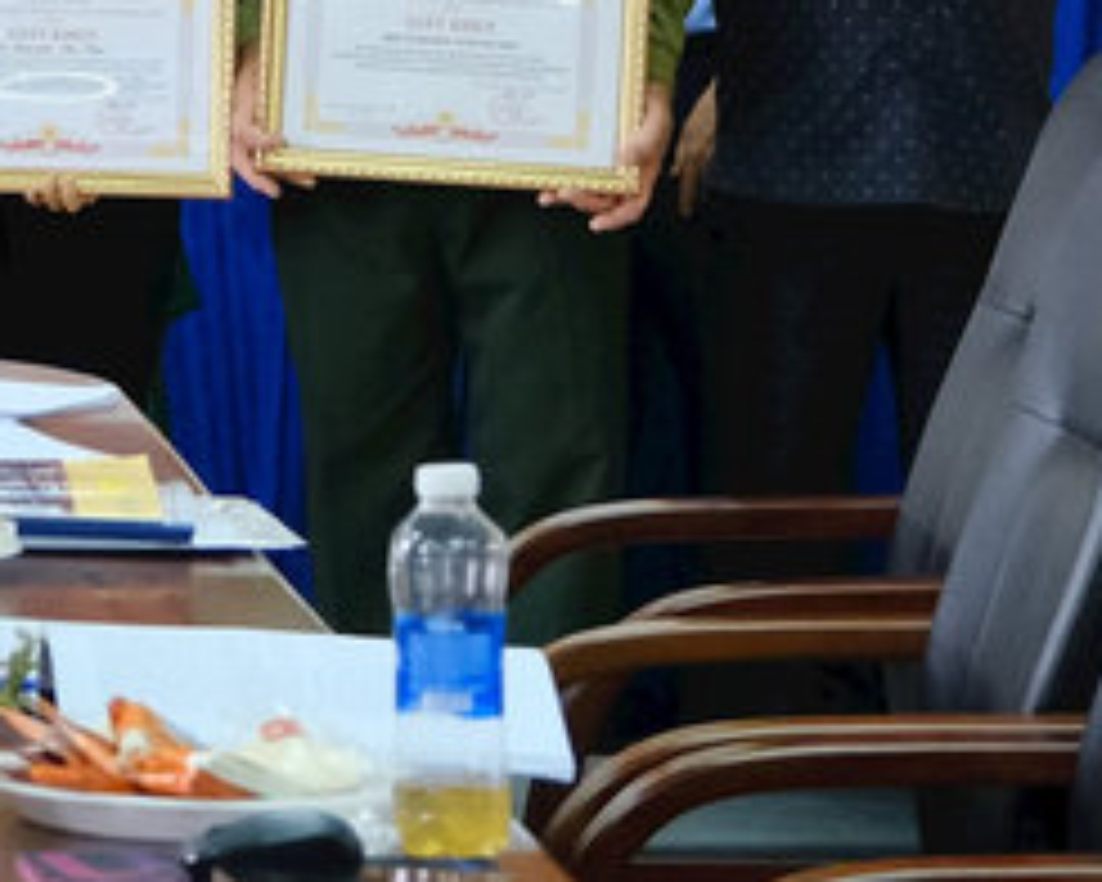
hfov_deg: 8.7
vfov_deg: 7.1
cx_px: -787
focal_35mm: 214
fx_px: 6980
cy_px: -320
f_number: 4
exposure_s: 1/120
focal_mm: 41.1
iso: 2500
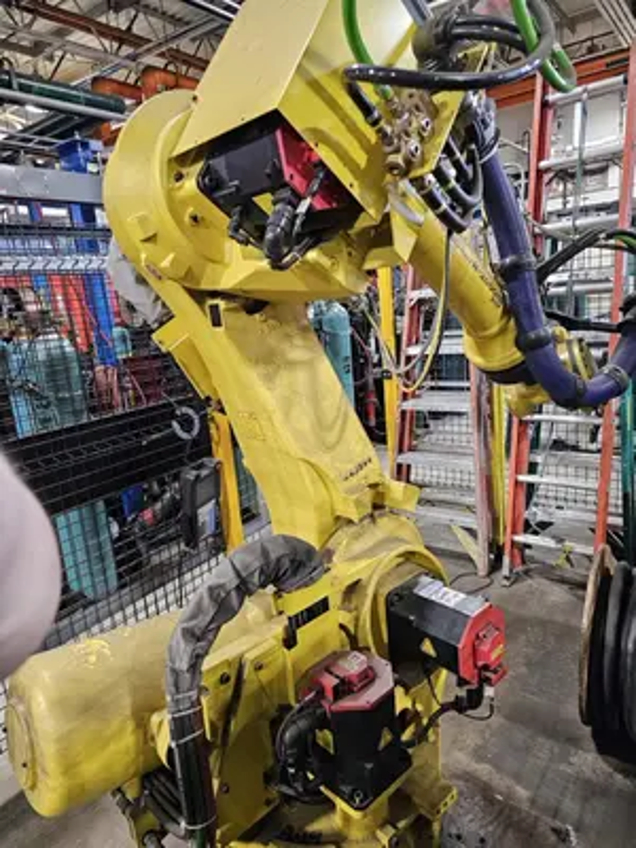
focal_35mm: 23
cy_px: 424
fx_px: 563
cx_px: 318
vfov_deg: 73.9
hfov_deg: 58.9
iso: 1000
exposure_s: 1/120
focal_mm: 6.3
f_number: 1.7
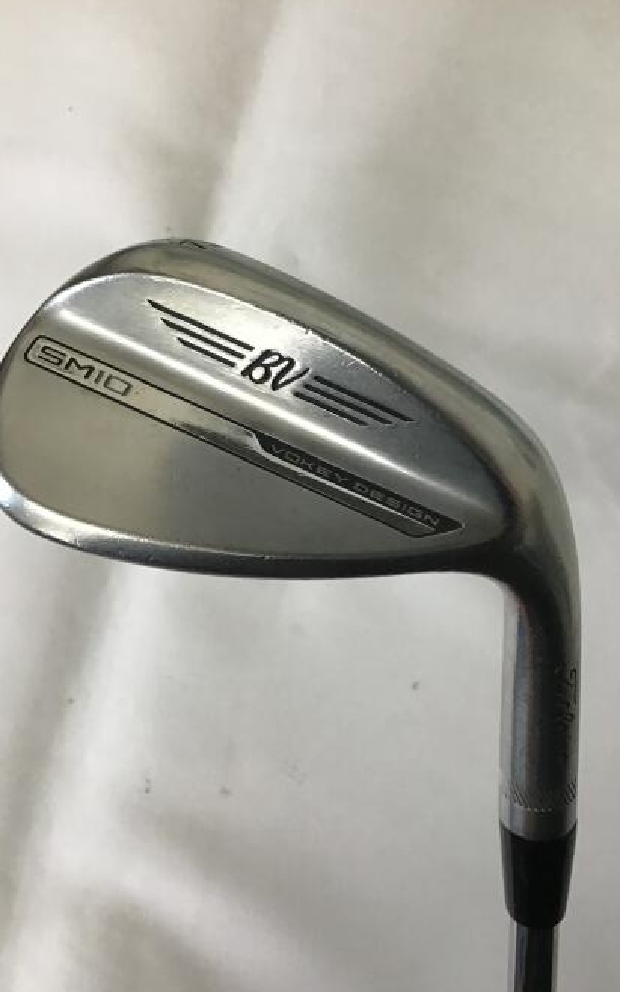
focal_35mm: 36
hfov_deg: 35.3
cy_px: 504
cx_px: 273
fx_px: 973
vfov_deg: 54.0
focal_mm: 3.3
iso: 50
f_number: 2.4
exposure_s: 1/33
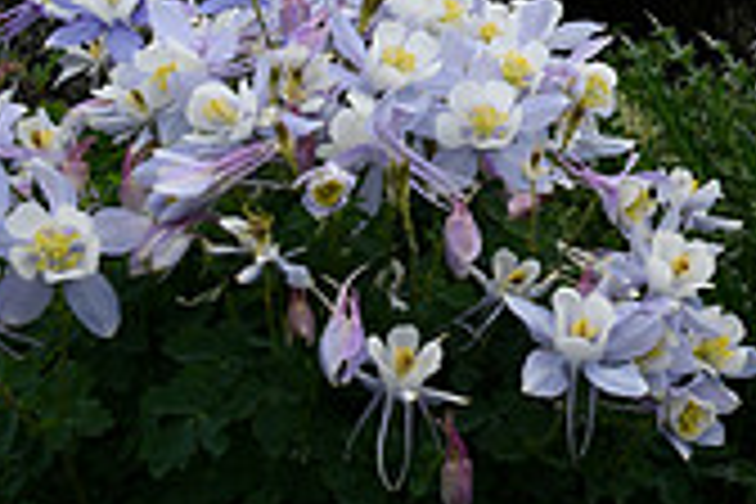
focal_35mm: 114
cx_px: 1094
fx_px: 2394
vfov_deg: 11.6
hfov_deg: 16.5
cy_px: -187
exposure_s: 1/250
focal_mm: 22
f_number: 5.6
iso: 200
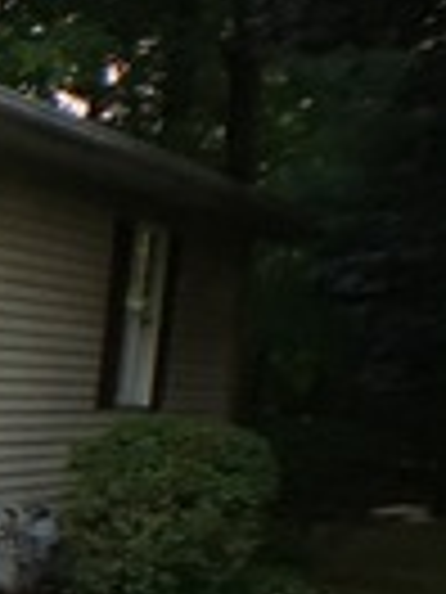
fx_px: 2508
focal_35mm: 146
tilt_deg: -13.3
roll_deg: -1.6
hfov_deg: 9.0
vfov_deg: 13.1
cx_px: -671
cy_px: 749
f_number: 2.2
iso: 200
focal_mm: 4.15
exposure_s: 1/17
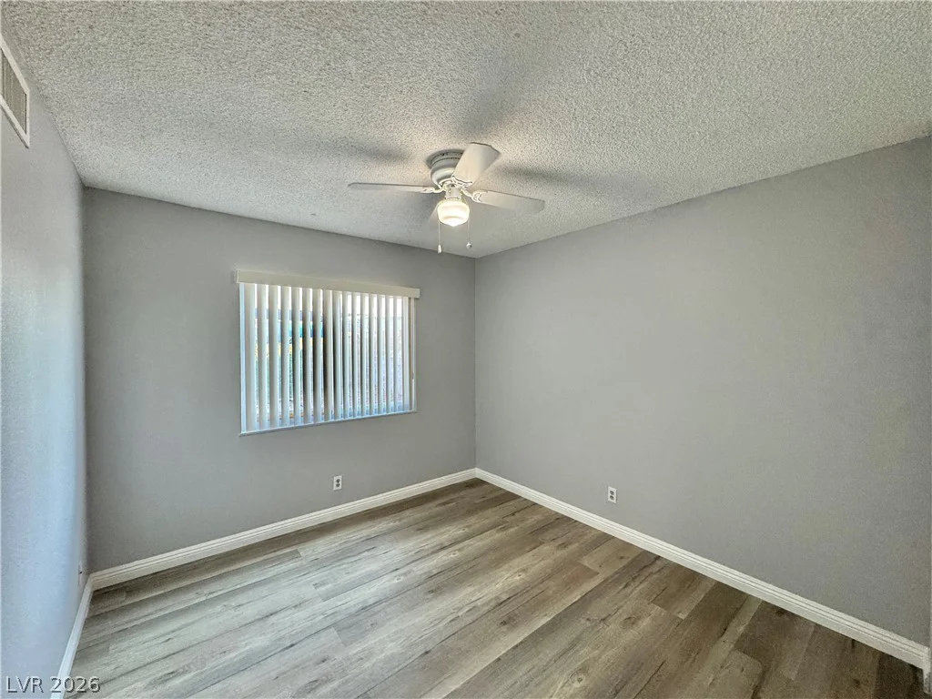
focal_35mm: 14
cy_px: 350
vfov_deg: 85.7
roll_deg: +0.0
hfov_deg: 102.1
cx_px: 466
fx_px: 377
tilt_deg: -1.8
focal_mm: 2.22
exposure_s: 1/120
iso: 200
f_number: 2.2
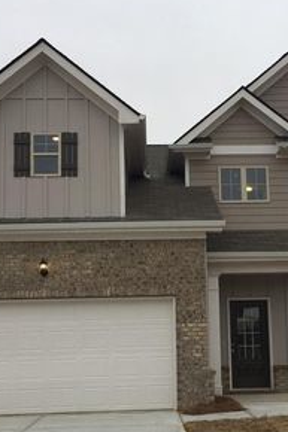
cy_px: 260
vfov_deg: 38.1
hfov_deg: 25.9
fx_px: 625
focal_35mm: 52
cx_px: 184
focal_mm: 4.15
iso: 32
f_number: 2.2
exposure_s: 1/399
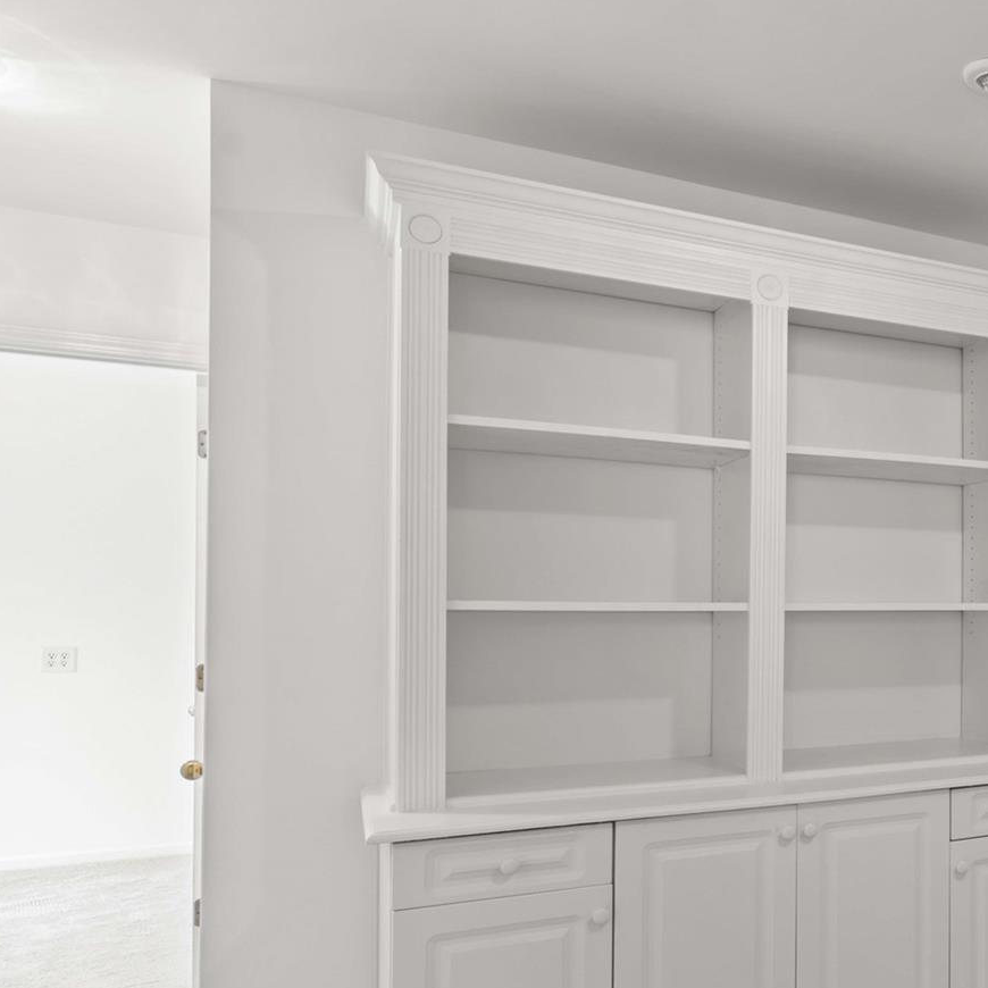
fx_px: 1033
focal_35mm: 32
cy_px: 617
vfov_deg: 50.6
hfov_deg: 40.5
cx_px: 1104
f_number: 8
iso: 100
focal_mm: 16
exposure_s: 1.3
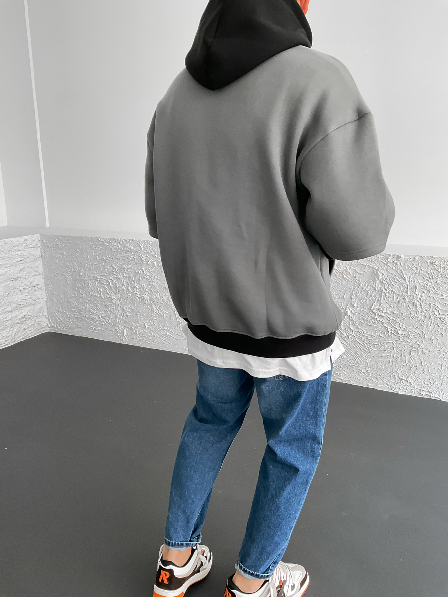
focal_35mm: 29
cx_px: 224
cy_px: 298
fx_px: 500
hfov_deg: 48.2
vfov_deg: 61.7
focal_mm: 3
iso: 40
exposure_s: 1/120
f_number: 1.8
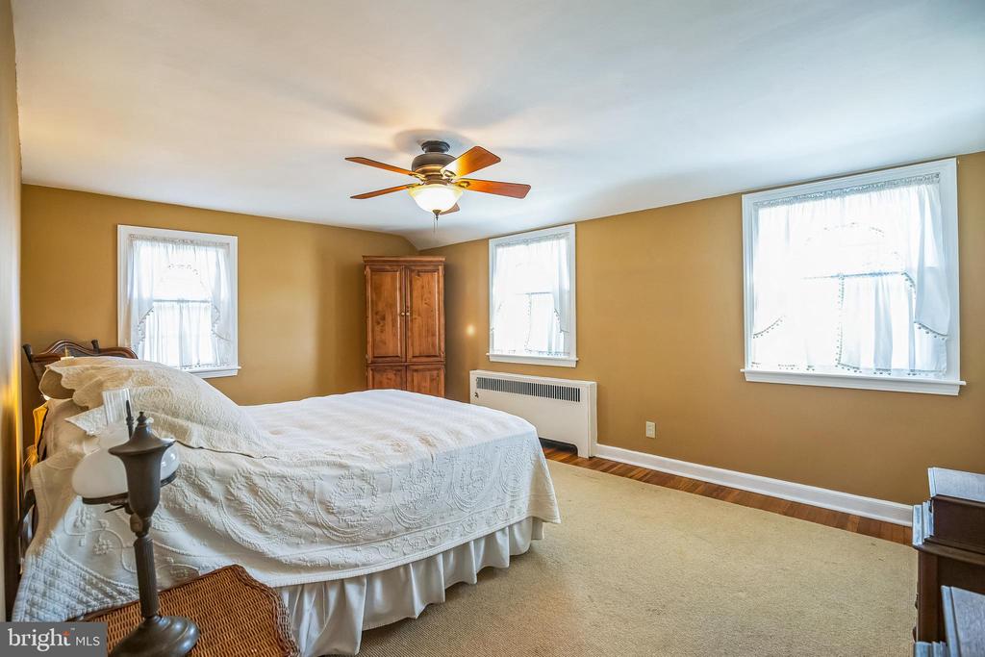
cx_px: 492
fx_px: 438
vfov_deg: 73.8
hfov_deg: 96.7
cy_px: 328
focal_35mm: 16
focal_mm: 16
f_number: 4
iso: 800
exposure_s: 1/60
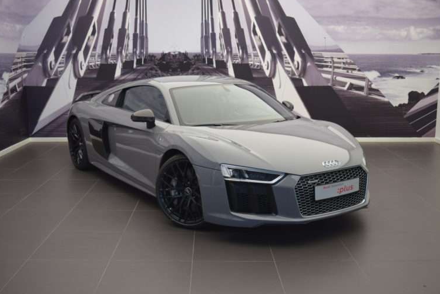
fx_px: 508
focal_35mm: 42
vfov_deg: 32.3
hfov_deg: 46.9
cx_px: 220
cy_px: 146
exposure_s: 1/60
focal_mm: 27
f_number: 4
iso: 200
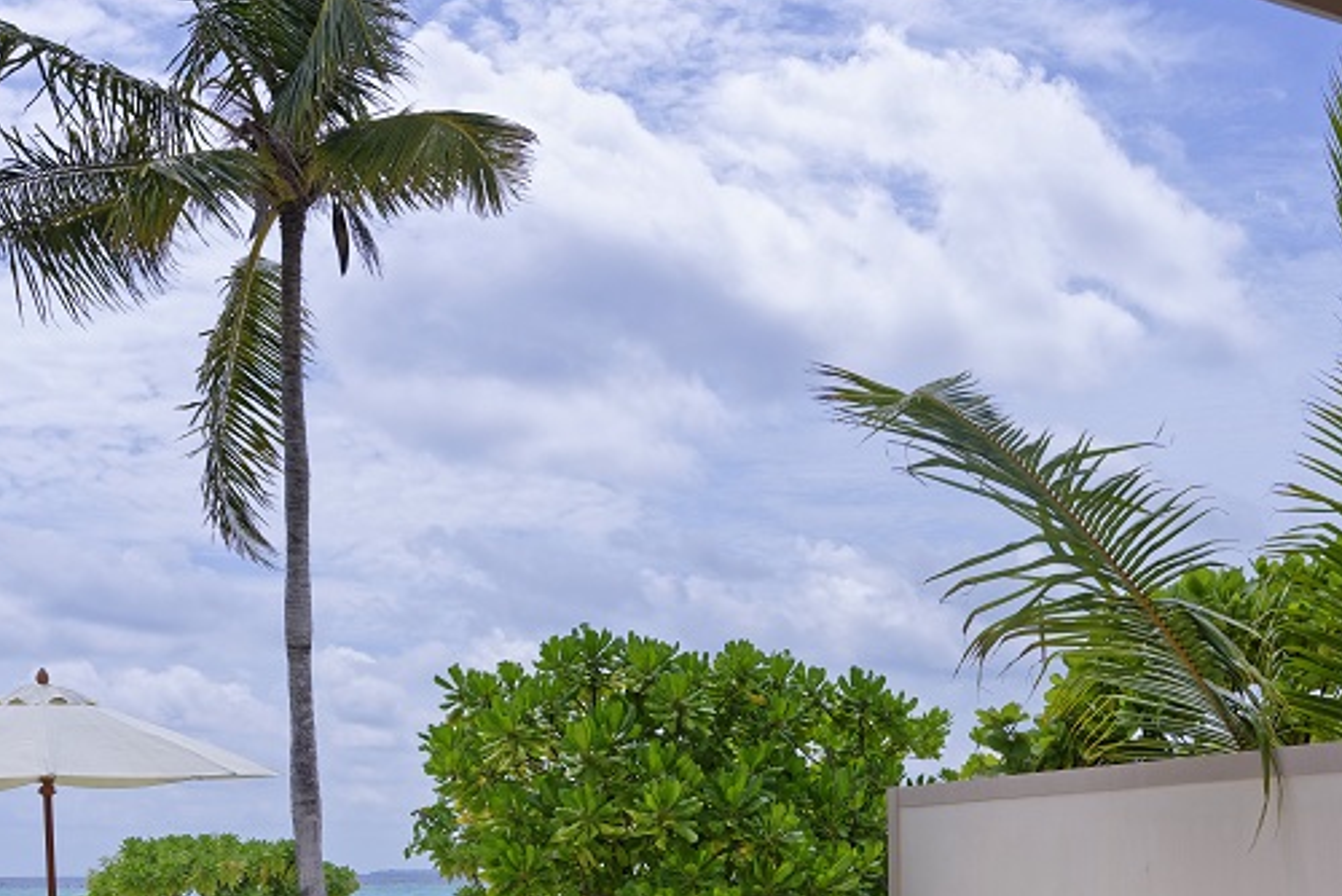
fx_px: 1716
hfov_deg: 41.1
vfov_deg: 27.9
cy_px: 854
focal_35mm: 46
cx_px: 1052
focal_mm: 23
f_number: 9
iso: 100
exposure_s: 1/320
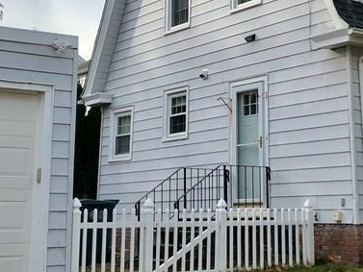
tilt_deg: +11.4
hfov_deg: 25.5
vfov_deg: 19.1
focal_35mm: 76
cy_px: 32
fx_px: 797
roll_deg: -0.6
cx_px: 242
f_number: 1.8
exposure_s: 1/1946
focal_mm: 3.99
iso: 20
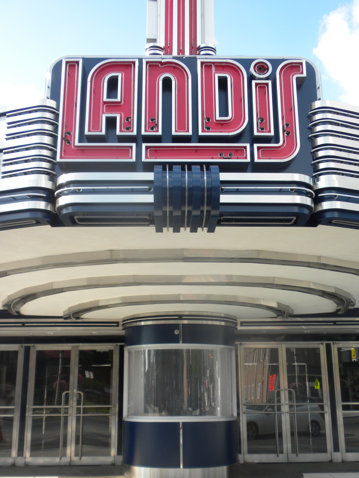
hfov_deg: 38.7
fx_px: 512
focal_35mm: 37
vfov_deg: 50.1
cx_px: 180
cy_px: 239
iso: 64
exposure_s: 1/320
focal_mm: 6.6
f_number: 3.5
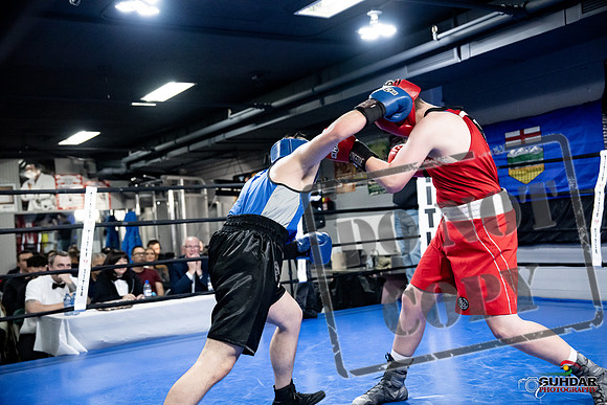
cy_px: 202
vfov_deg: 31.2
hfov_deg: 45.4
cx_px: 304
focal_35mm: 43
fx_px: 725
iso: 10000
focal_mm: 43
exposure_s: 1/1000
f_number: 2.8
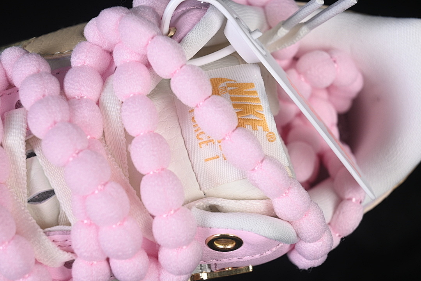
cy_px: 140
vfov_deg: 18.2
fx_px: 877
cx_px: 210
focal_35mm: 75
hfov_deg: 27.0
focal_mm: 50
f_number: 7.1
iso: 160
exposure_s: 1/80
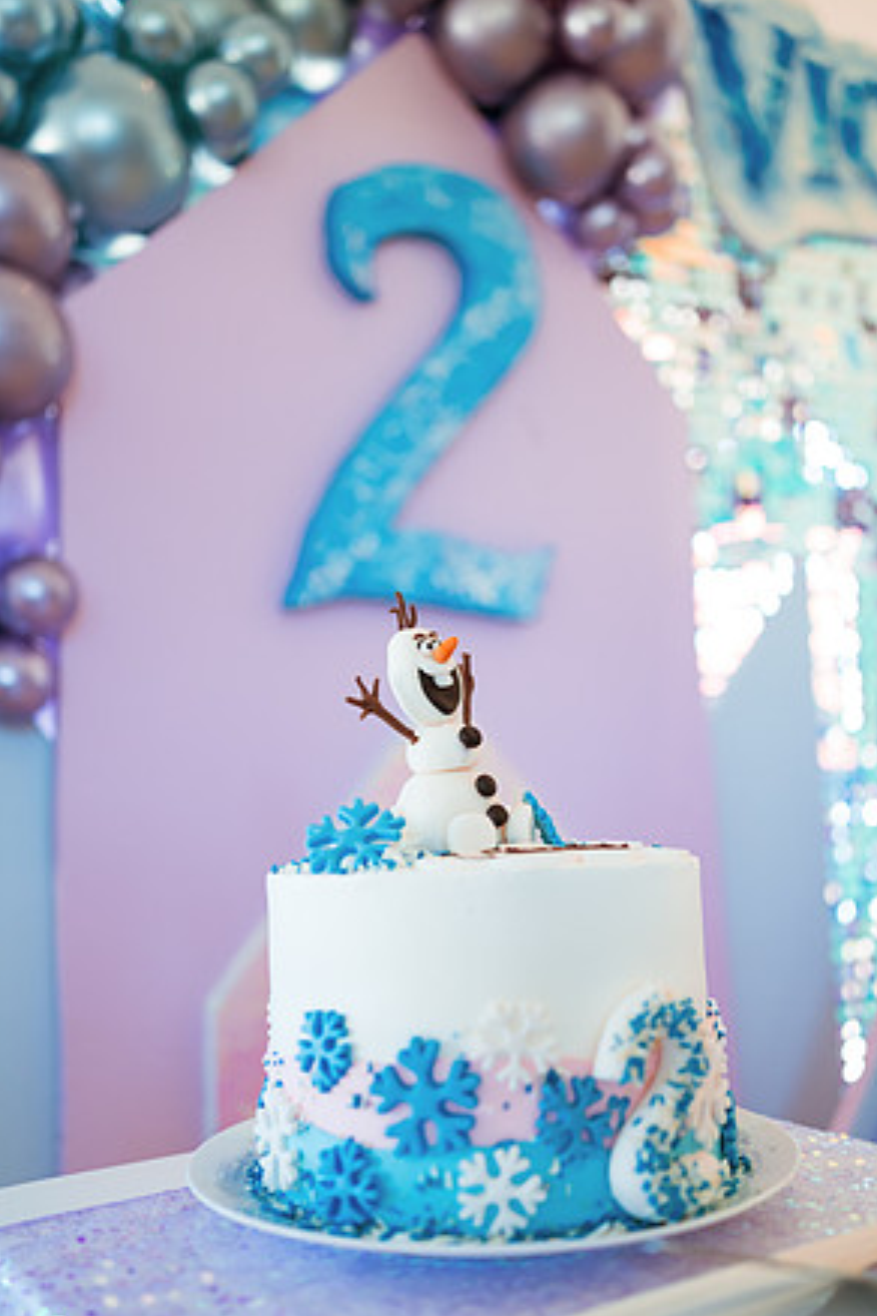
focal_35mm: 36
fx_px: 1315
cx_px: 448
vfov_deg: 53.1
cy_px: 661
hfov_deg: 36.9
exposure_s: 1/400
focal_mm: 35
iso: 640
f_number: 1.8
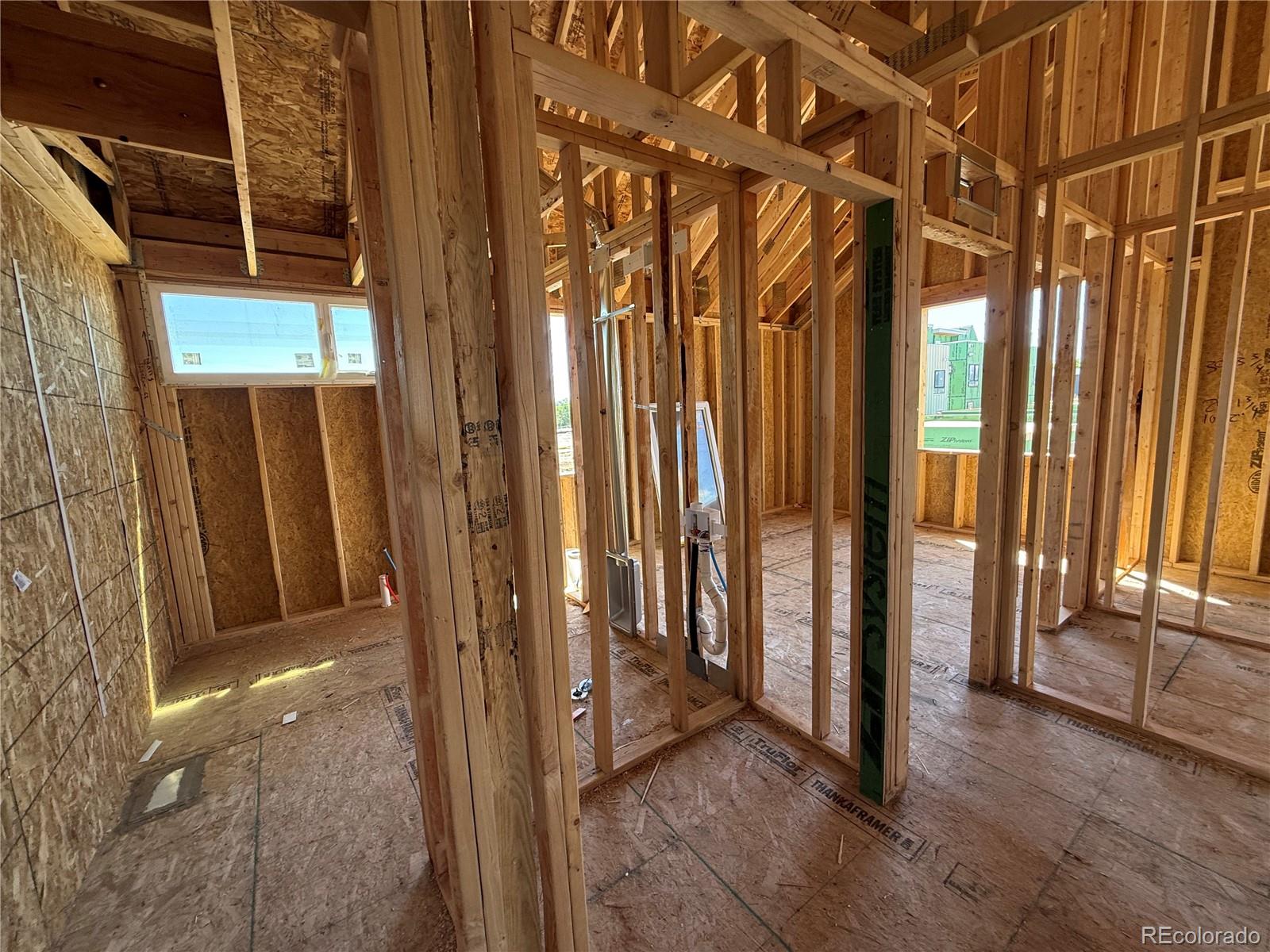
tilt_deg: -7.3
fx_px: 514
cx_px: 635
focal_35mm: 14
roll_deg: +2.9
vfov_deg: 85.7
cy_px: 476
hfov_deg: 102.1
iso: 100
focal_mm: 2.22
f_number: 2.2
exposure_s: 1/99
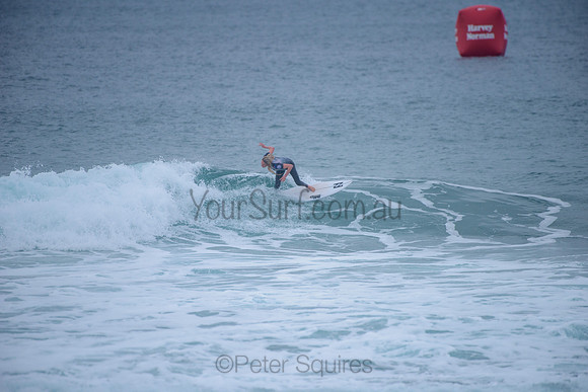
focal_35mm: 500
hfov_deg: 4.1
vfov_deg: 2.8
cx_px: 294
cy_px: 196
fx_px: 8168
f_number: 5.6
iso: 280
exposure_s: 1/2000
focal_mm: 500
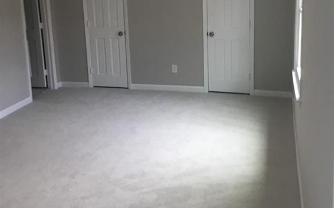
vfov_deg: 28.6
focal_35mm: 44
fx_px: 400
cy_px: 44
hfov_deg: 45.3
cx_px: 167
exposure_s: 1/40
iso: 32
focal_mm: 3.3
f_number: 2.4
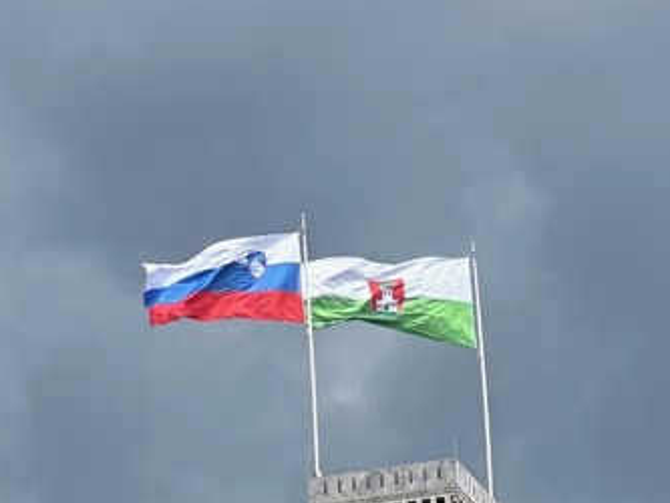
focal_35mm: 370
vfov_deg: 4.0
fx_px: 7164
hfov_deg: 5.3
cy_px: 461
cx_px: -22
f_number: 2.8
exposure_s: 1/180
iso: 32
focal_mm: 9
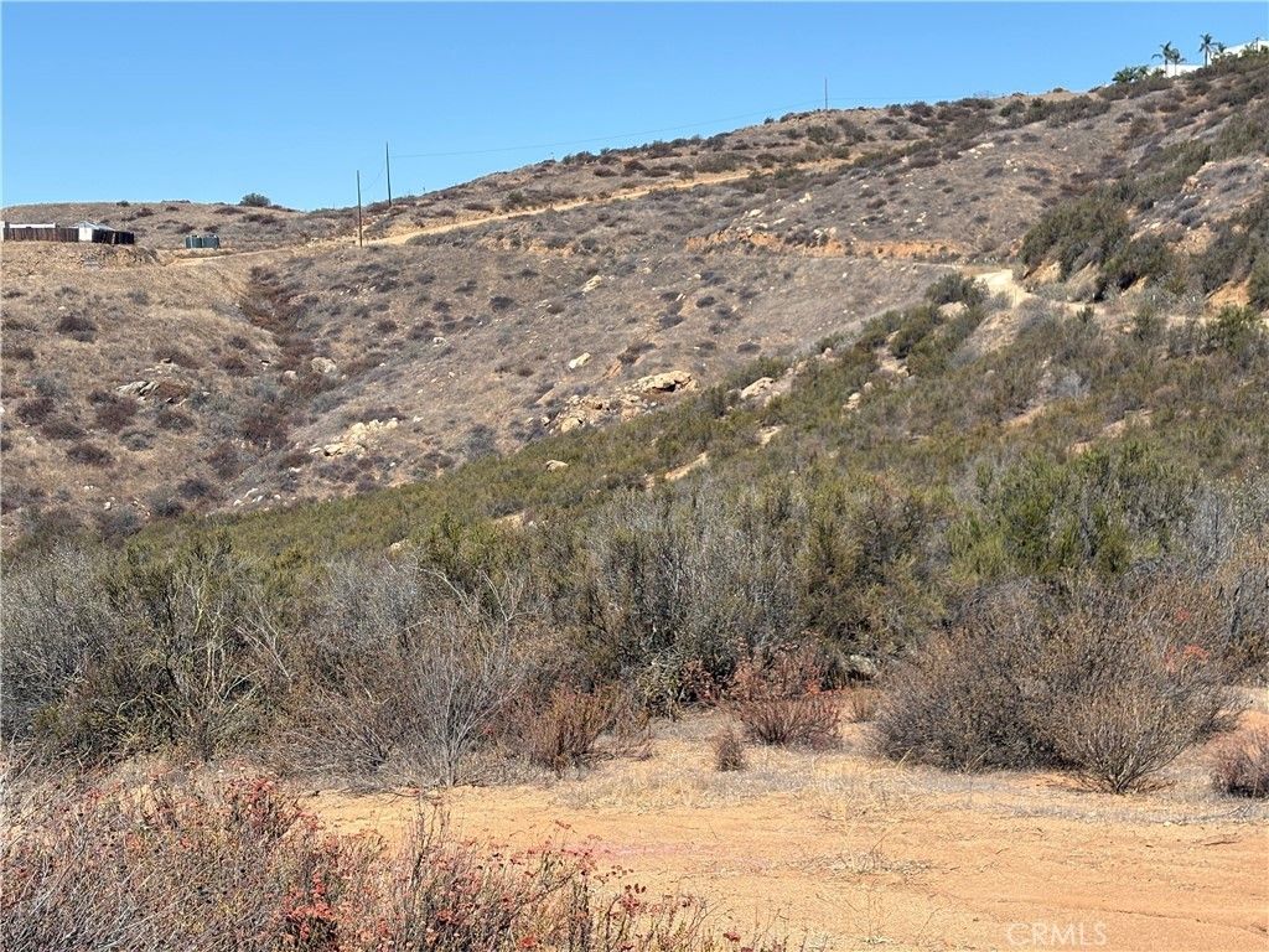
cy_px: 476
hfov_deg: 36.8
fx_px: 1906
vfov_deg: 28.0
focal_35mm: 52
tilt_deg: -4.2
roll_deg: +0.1
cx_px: 634
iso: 40
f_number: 1.6
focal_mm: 5.96
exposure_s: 1/3279
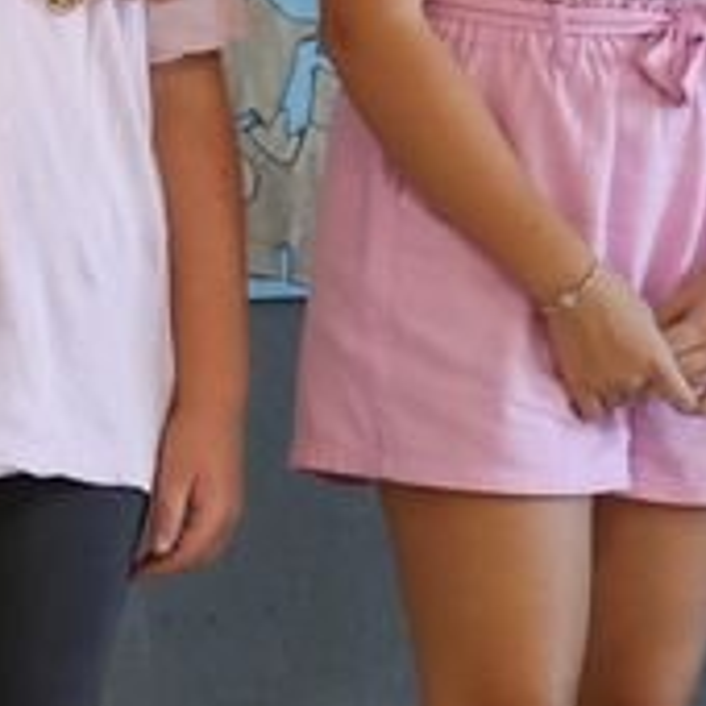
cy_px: 197
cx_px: -748
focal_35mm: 383
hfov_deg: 4.5
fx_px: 8838
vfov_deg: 4.6
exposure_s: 1/80
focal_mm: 75
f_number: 5.6
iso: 3200
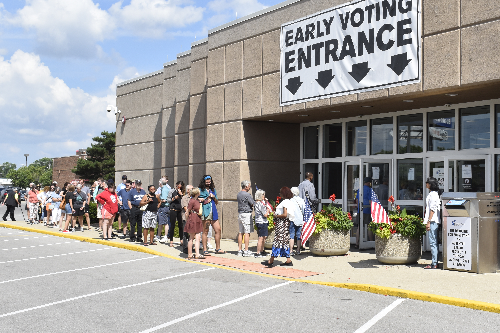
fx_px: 801
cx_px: 306
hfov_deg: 34.5
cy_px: 145
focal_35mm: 58
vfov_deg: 23.5
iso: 200
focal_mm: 29
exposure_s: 1/400
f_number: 10
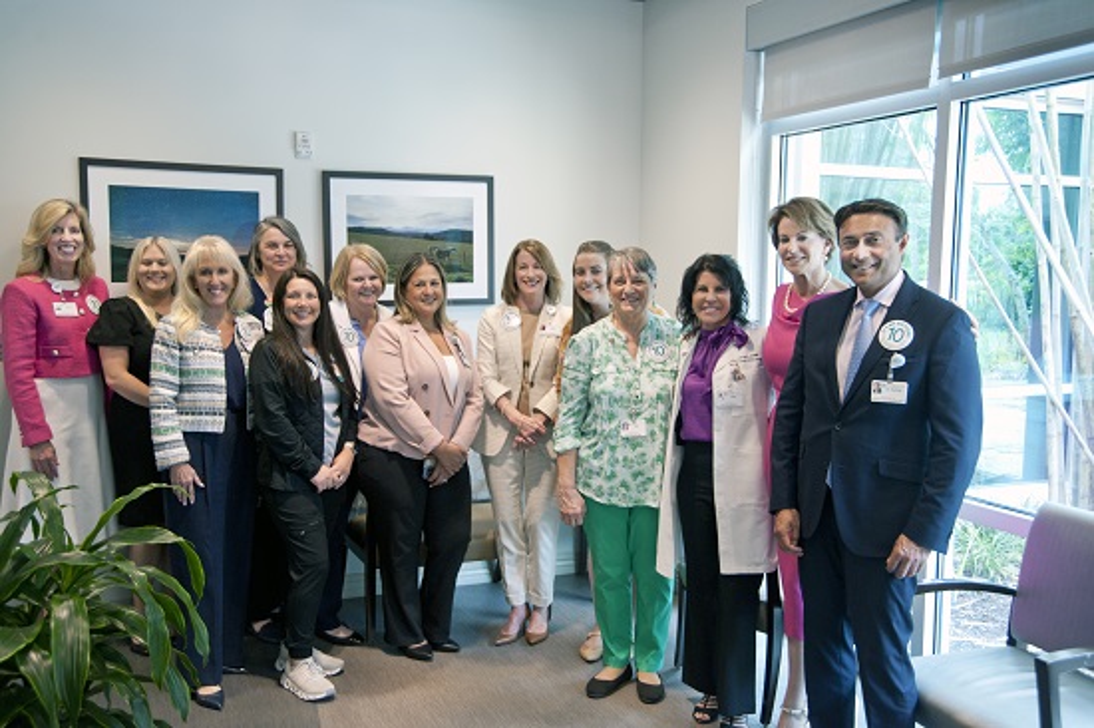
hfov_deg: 54.5
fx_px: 1063
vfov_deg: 37.8
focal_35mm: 35
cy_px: 364
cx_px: 547
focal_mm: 35
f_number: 5.6
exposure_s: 1/25
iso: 500
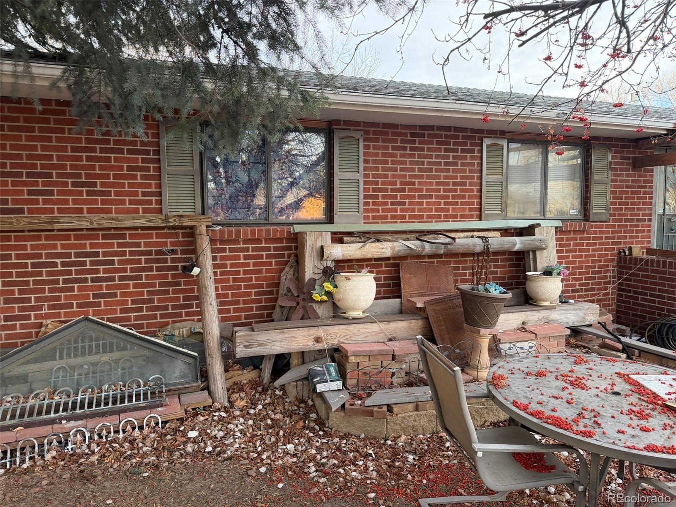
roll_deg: +0.3
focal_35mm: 24
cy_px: 254
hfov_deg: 71.6
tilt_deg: -2.2
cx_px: 338
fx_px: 469
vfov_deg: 56.8
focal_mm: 6.76
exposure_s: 1/216
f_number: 1.78
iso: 200
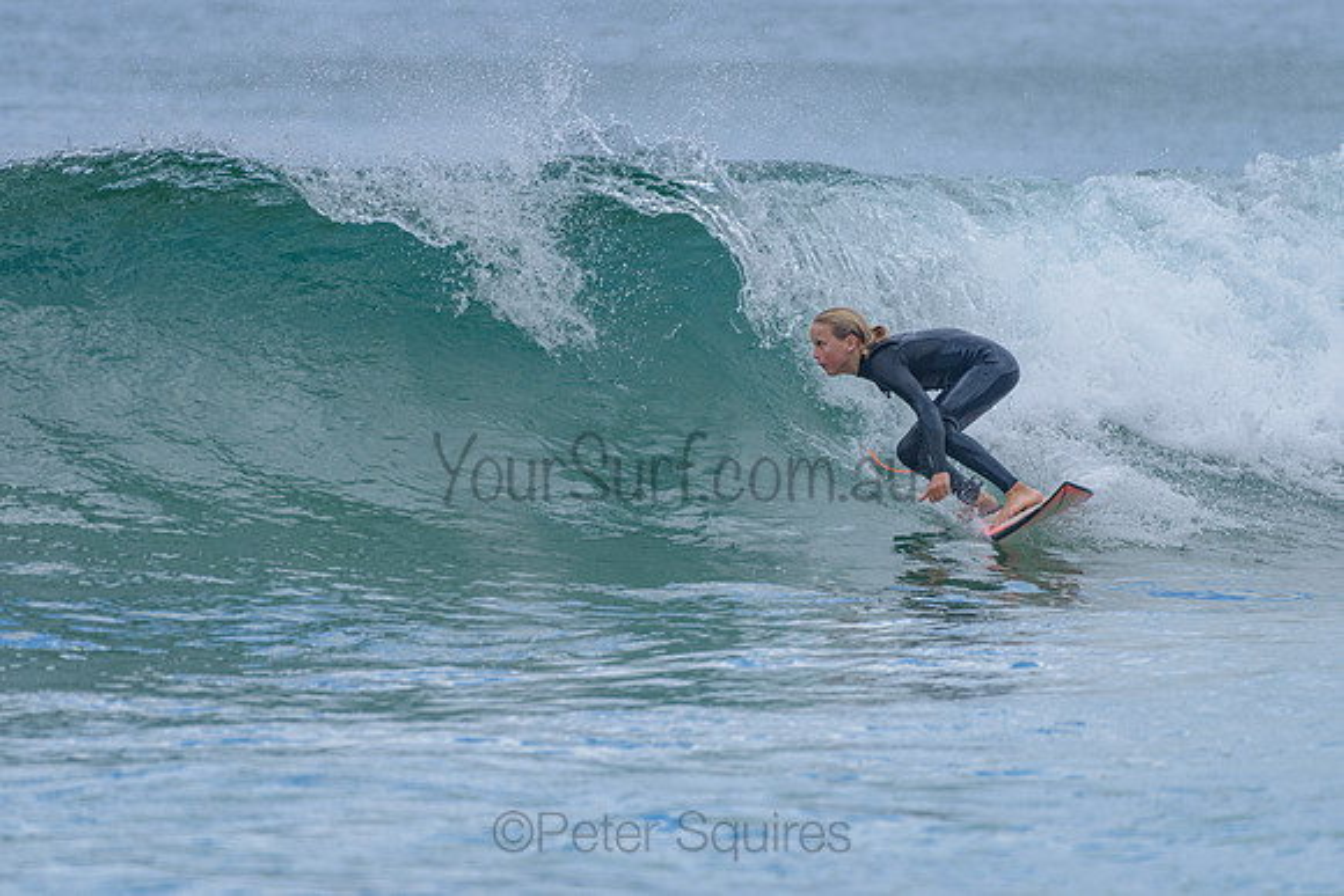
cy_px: 364
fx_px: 22902
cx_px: 683
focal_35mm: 613
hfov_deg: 3.4
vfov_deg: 2.2
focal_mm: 500
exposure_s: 1/2000
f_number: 5.6
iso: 500
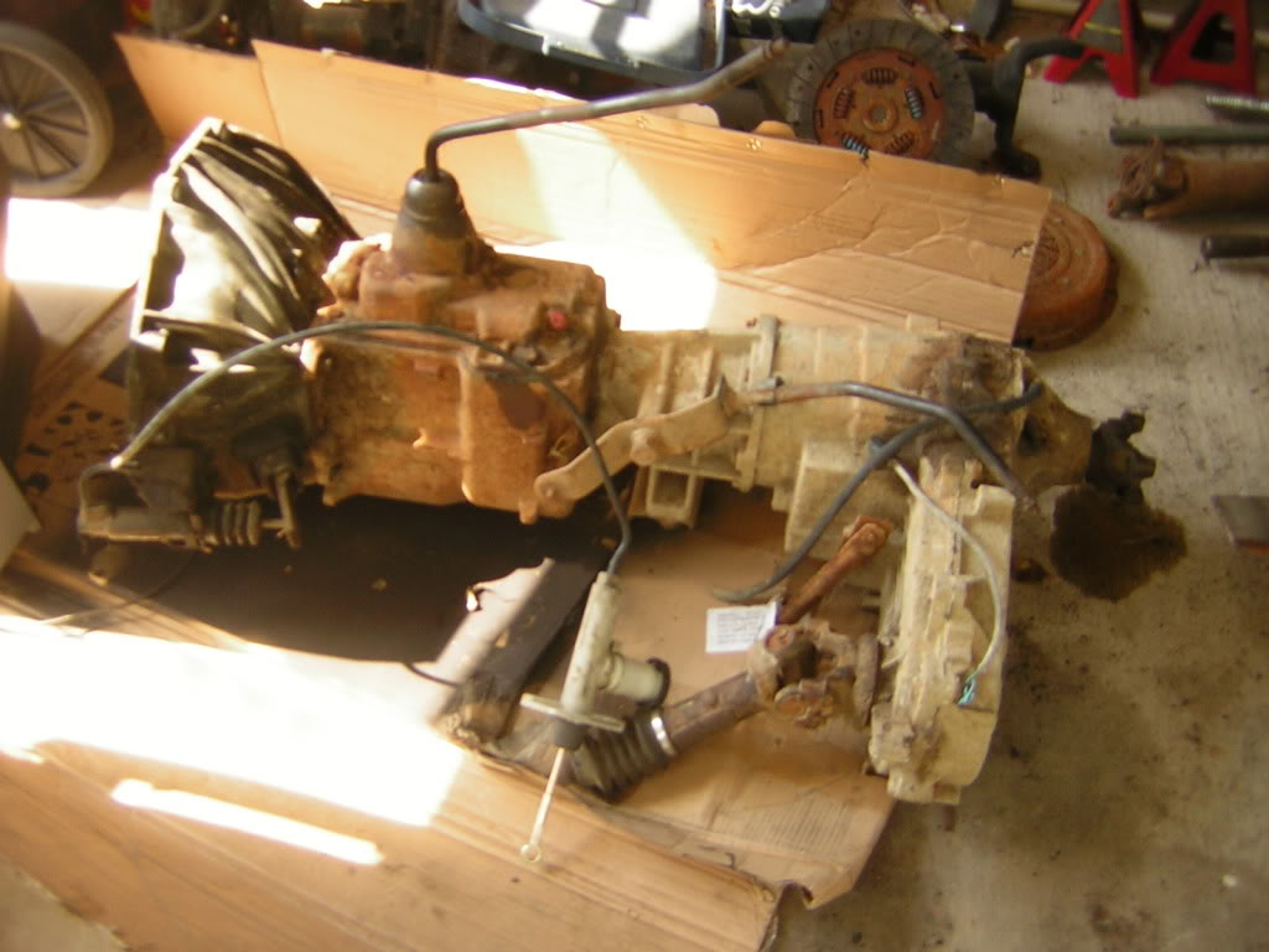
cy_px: 476
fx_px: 1320
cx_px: 634
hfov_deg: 51.4
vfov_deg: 39.7
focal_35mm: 36
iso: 50
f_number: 2.6
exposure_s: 1/45
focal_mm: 4.7
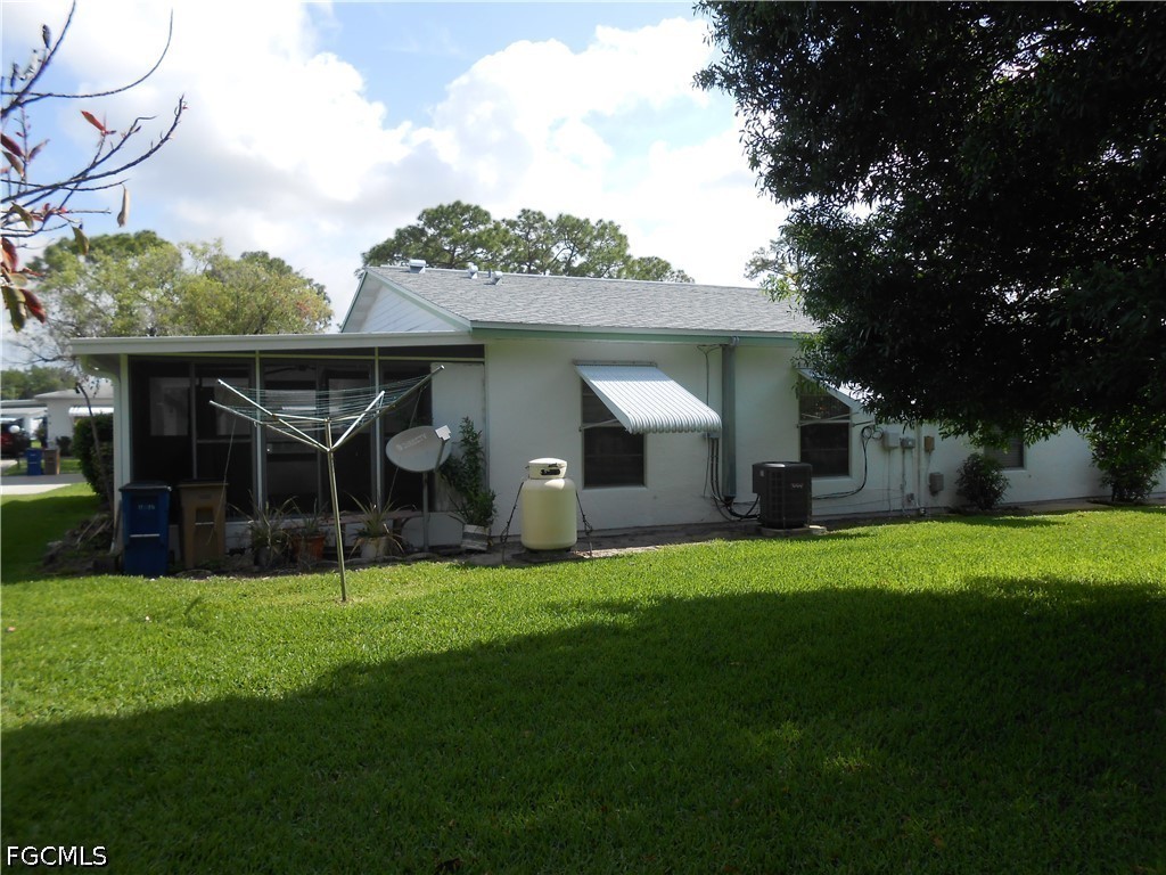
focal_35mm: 26
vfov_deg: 53.1
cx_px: 583
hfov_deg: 67.3
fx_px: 876
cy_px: 438
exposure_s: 1/640
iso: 80
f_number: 3.5
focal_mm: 4.6
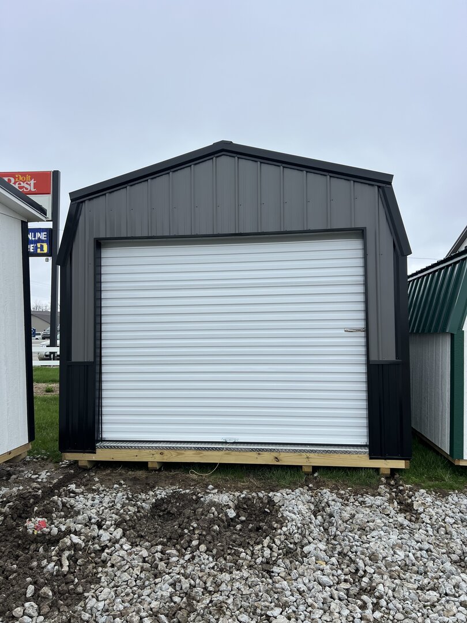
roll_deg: +0.9
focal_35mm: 26
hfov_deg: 53.1
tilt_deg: +4.6
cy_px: 312
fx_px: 468
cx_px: 234
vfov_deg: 67.3
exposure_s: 1/1038
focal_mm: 5.7
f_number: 1.5
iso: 50
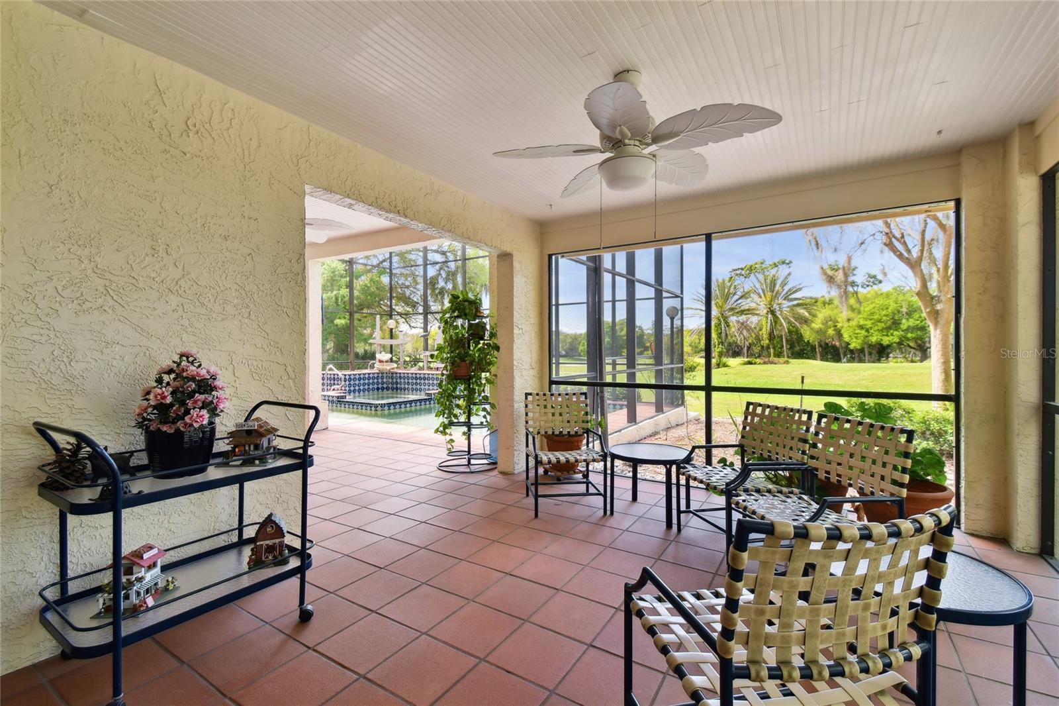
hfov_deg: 100.4
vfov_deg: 77.3
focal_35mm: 15
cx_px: 530
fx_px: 441
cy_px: 353
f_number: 7.1
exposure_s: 1/20
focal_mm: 10
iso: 100
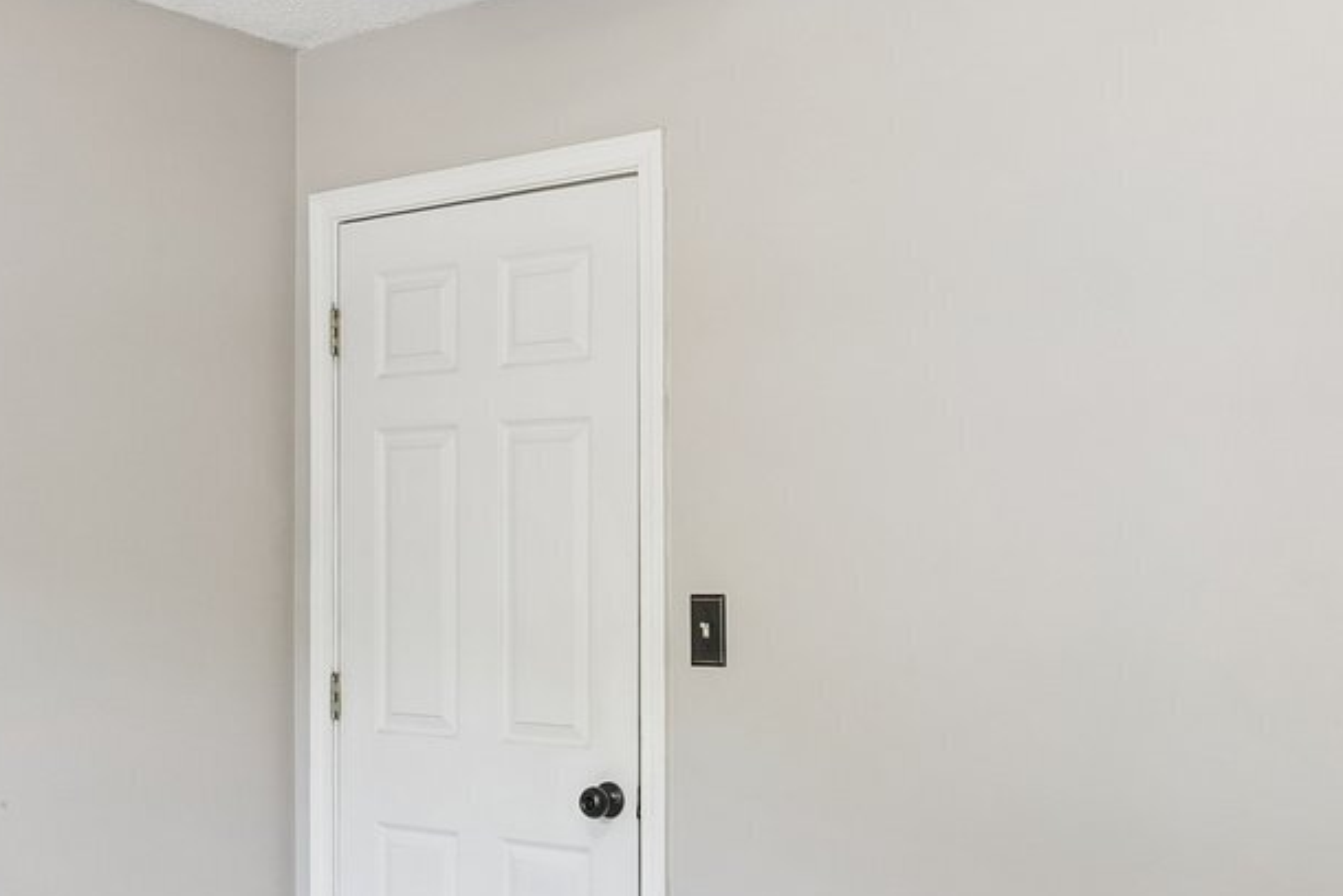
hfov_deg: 41.9
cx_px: 603
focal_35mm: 47
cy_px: 580
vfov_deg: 28.5
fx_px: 1754
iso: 320
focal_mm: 14
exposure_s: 1/10
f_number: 8
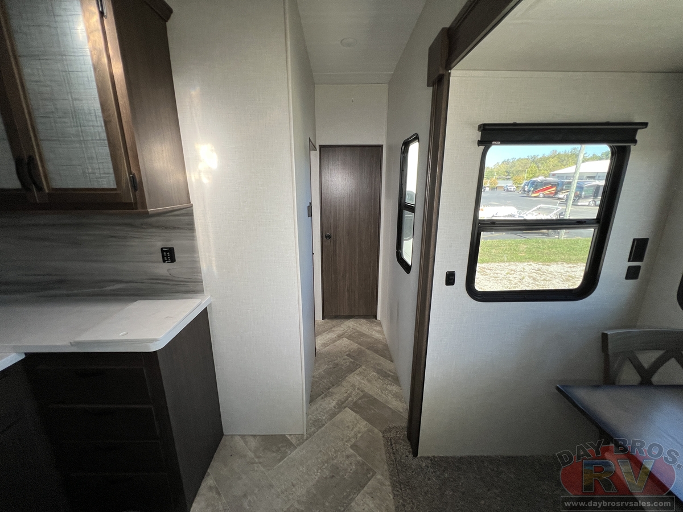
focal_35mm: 13
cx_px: 342
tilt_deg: -17.6
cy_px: 256
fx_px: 256
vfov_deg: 89.9
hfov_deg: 106.2
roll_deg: -0.4
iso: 80
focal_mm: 1.57
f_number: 1.8
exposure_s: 1/99
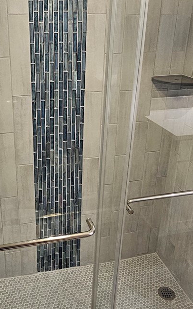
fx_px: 286
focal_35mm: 34
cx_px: 58
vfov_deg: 56.5
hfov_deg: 36.7
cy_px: 134
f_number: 2.2
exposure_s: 1/60
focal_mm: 2.2
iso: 200
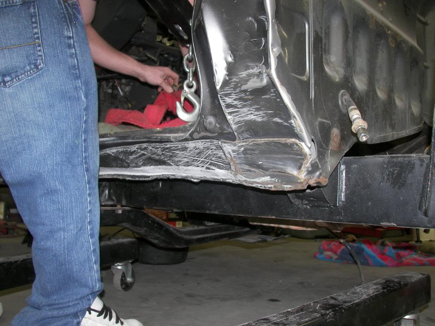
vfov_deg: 39.7
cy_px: 163
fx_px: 452
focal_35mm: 36
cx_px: 218
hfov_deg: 51.4
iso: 100
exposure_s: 1/30
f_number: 2.8
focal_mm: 6
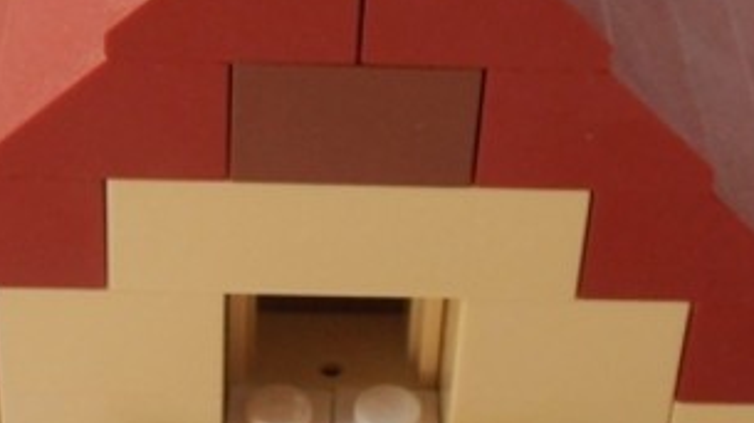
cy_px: 88
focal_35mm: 119
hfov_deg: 18.0
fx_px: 2377
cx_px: 346
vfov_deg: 10.1
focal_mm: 6.61
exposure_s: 1/40
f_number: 3.9
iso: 80
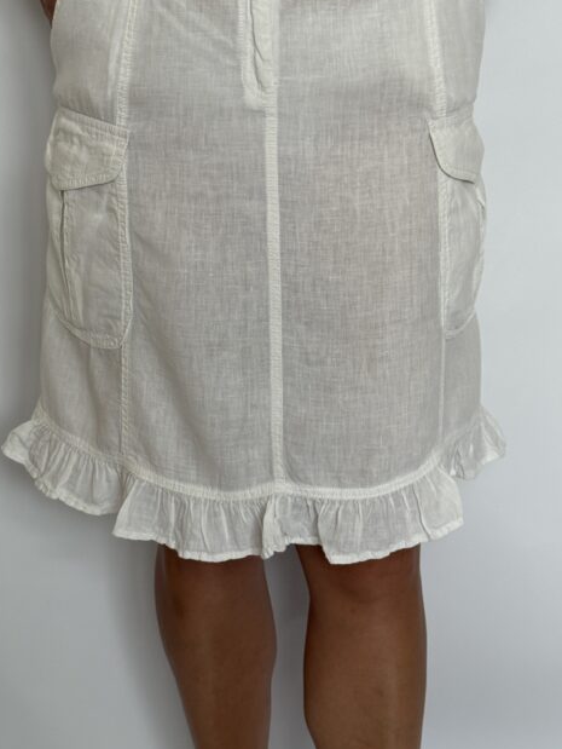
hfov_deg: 23.7
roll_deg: -0.4
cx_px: 257
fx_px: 1341
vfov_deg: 31.1
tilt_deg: -8.6
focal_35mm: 62
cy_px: 300
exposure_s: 1/102
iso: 100
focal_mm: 6.76
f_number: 1.78
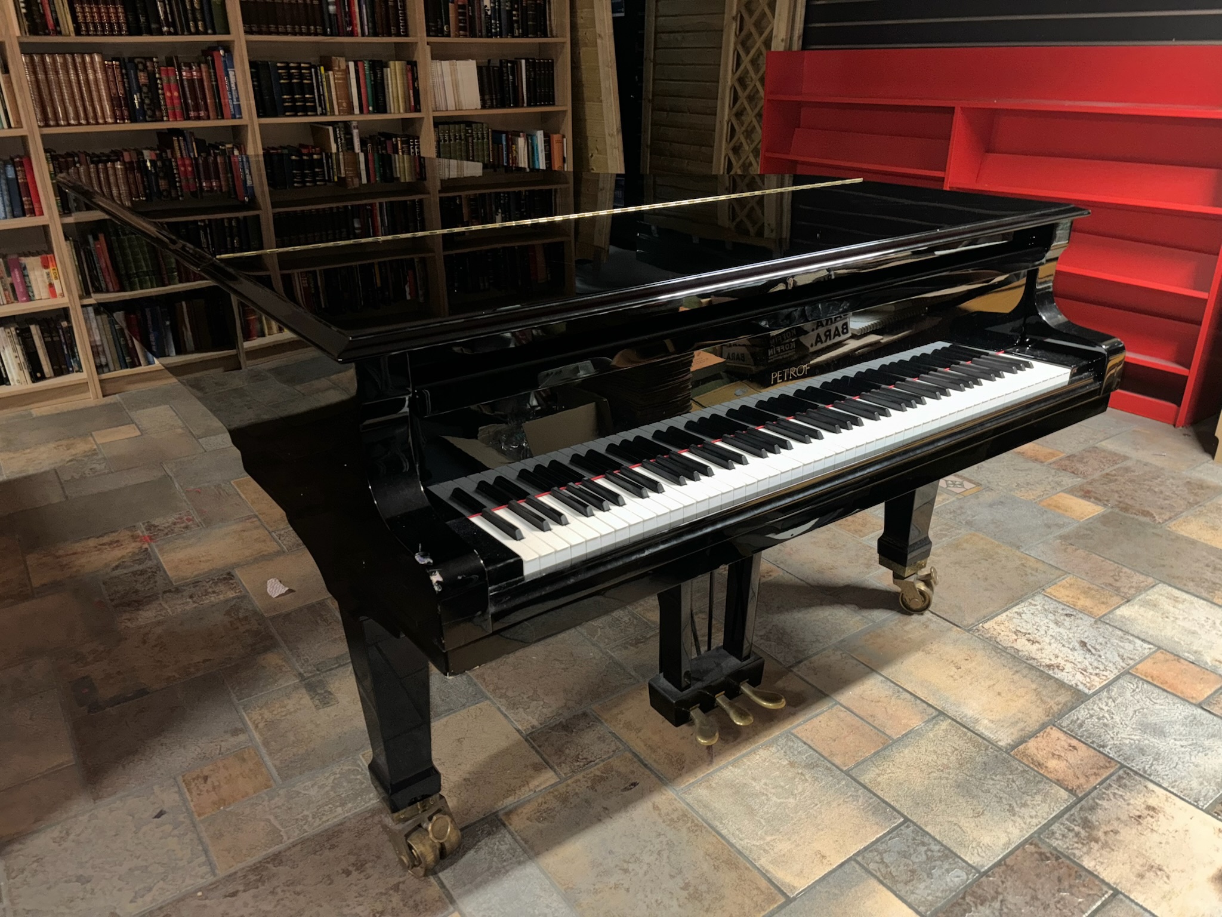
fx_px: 918
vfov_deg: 53.1
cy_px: 458
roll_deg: +0.2
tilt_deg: -23.2
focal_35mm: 26
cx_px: 611
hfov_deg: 67.3
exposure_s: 1/4
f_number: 1.6
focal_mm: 5.96
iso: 160
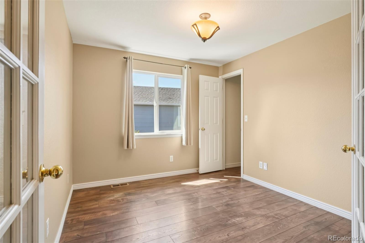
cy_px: 122
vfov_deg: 72.0
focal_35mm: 16
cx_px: 182
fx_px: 167
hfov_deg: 95.0
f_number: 8
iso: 200
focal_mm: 11
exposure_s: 1/30
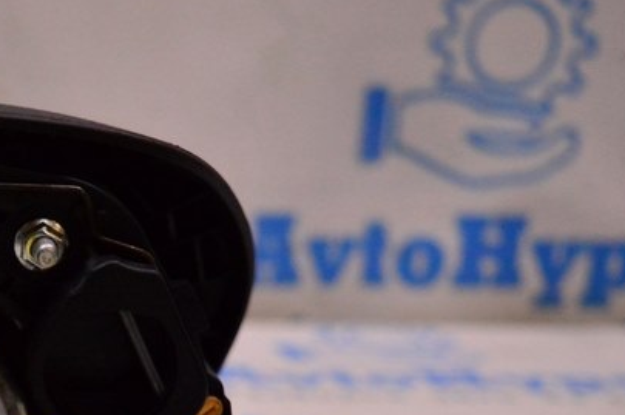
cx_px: -68
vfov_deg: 15.0
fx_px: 1513
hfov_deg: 22.0
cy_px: 511
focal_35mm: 87
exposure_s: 1/400
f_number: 4
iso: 1600
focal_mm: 23
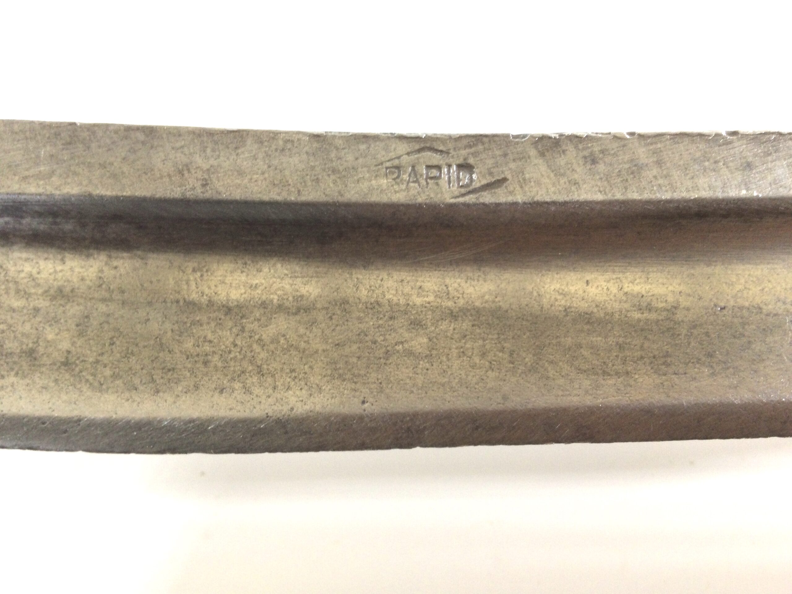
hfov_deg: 58.4
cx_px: 396
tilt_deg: -73.4
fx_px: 709
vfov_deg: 45.4
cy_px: 297
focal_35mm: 31
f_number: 2.4
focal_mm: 3.3
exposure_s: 1/50
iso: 32
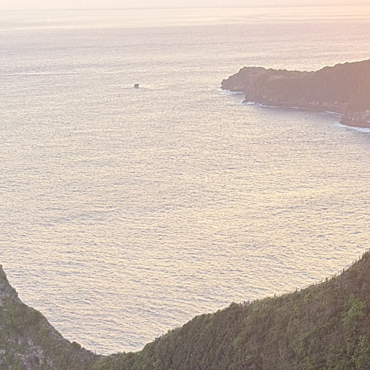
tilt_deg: -25.5
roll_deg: +2.3
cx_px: 186
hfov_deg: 19.5
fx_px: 1076
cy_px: 503
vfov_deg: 18.0
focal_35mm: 89
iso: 40
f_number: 1.6
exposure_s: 1/122
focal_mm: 5.96
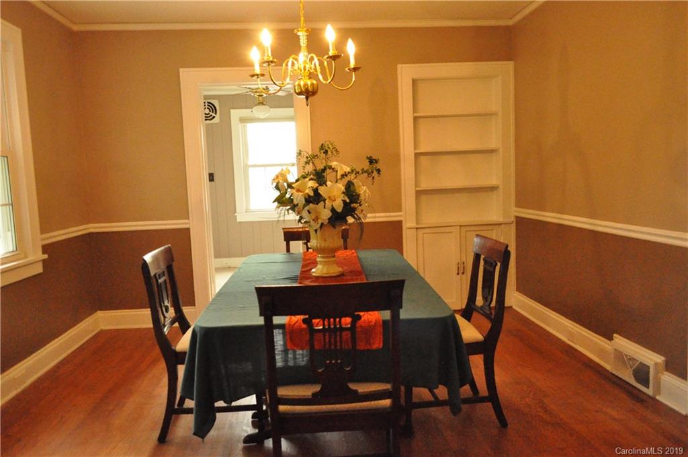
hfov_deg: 67.5
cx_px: 344
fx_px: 515
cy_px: 228
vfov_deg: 47.8
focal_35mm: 27
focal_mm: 18
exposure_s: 1/350
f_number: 3.5
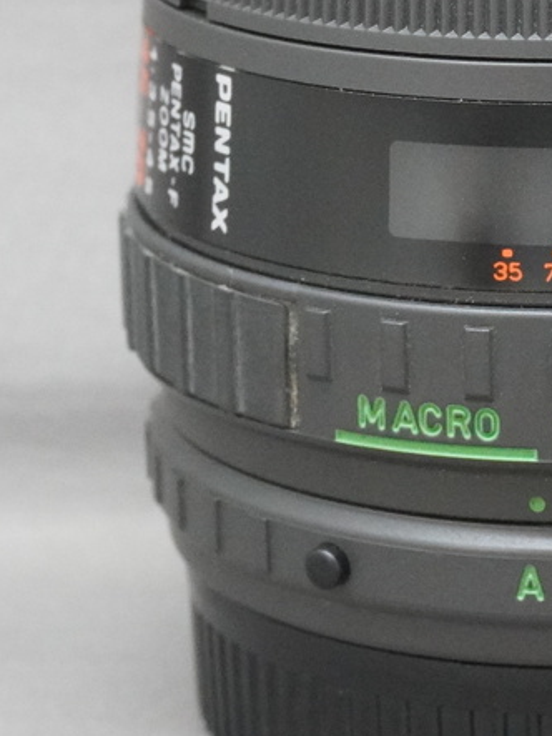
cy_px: 303
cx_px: 584
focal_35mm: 160
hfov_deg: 9.2
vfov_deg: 12.3
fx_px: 3405
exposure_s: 1/40
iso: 6400
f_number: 11
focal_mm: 41
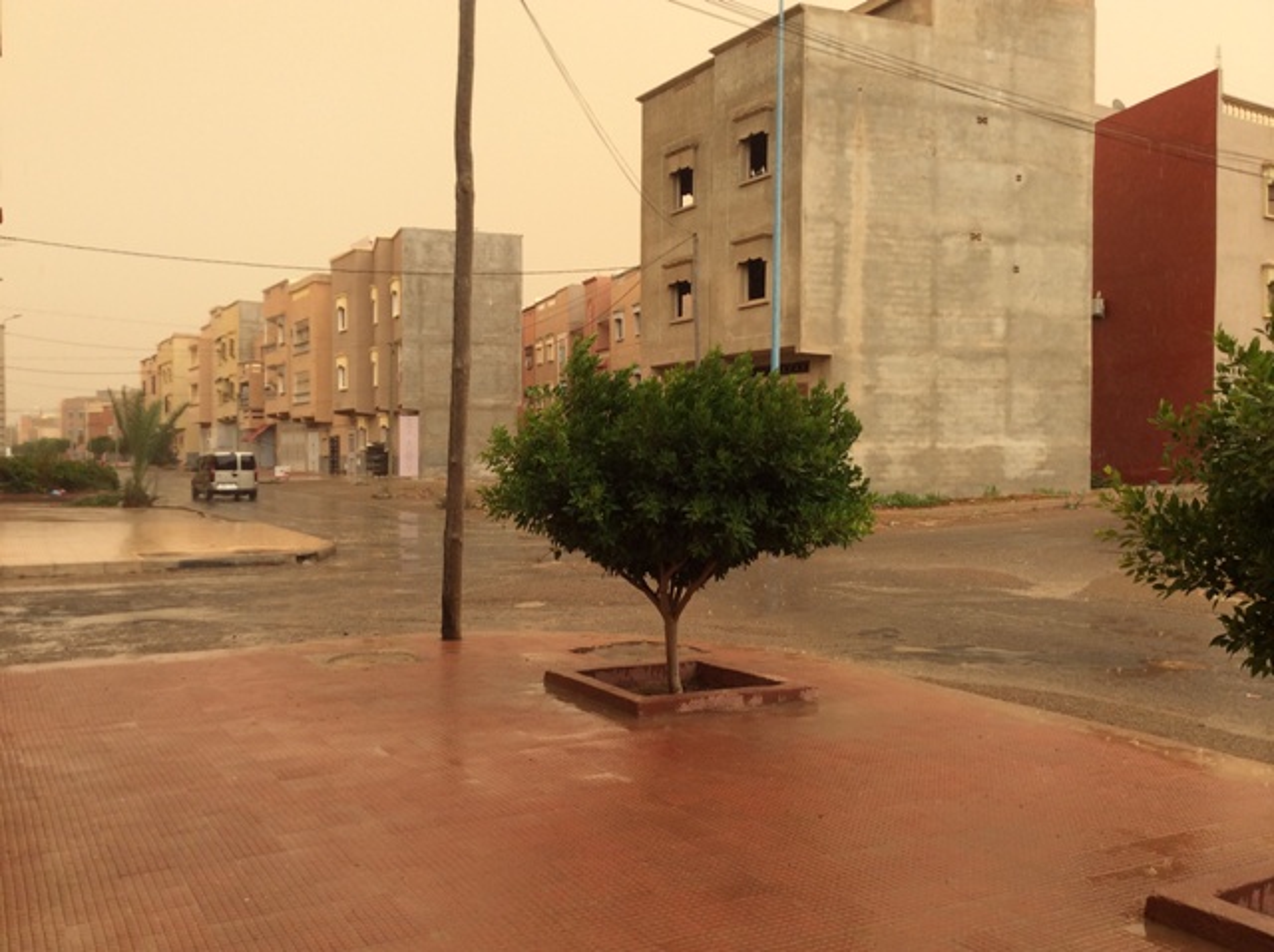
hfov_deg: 55.4
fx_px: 1213
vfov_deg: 42.8
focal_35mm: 33
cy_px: 476
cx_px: 637
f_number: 2.4
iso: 32
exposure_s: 1/254
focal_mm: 3.3
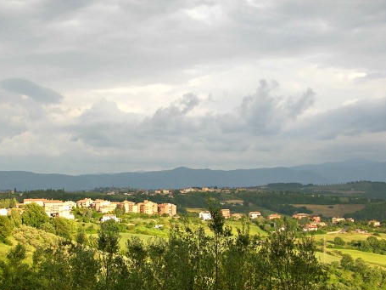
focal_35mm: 77
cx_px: 103
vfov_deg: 19.1
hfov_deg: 25.1
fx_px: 858
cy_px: 183
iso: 50
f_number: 4
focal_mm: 8.9
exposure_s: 1/73.2
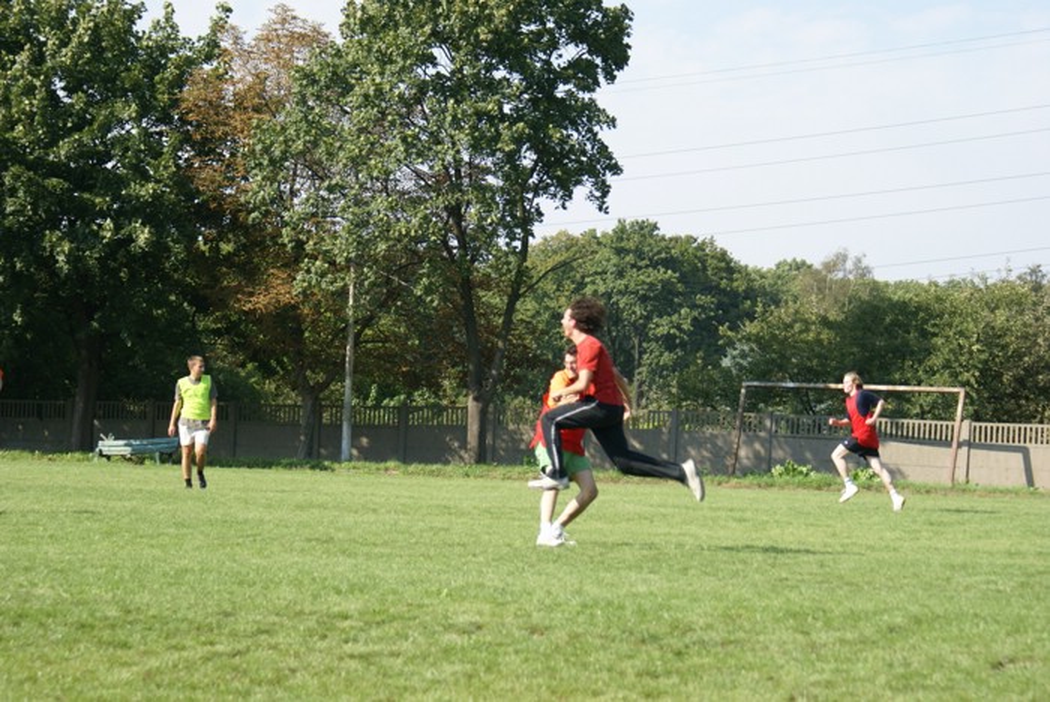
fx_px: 3065
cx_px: 525
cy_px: 351
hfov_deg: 19.4
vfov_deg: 13.1
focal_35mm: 105
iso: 100
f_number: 6.3
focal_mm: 70
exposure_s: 1/250
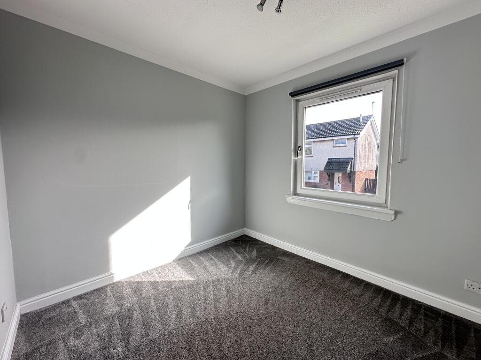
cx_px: 240
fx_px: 195
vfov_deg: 85.7
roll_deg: -0.6
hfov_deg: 102.1
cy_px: 180
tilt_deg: -4.6
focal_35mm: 14
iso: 50
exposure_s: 1/99
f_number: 2.2
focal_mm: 2.22
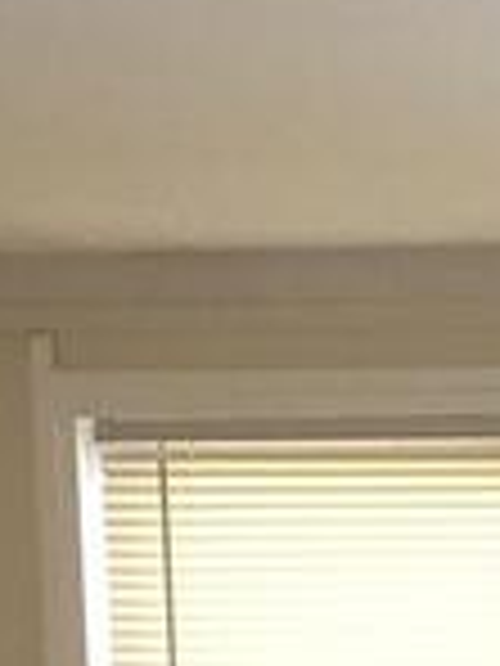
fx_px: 4083
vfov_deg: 8.6
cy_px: 1570
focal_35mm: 212
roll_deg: -0.2
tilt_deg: -7.3
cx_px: 937
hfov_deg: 6.8
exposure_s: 1/15
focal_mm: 4.15
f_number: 2.2
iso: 50
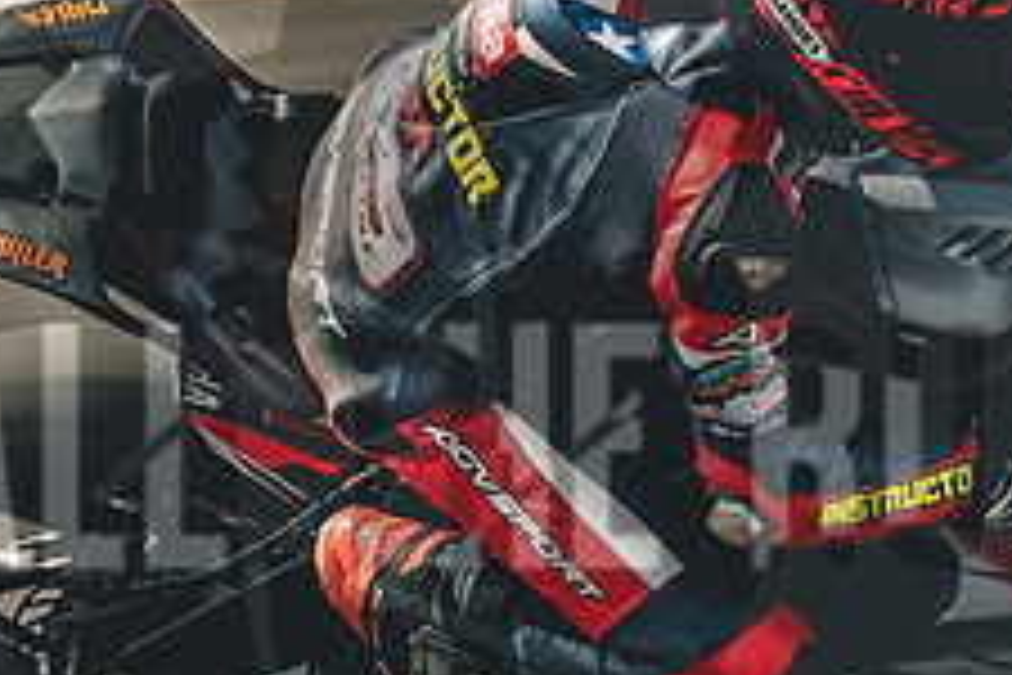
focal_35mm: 734
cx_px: 369
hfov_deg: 2.8
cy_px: 452
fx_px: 20632
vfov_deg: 1.9
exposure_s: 1/1600
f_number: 5
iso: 500
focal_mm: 189.7
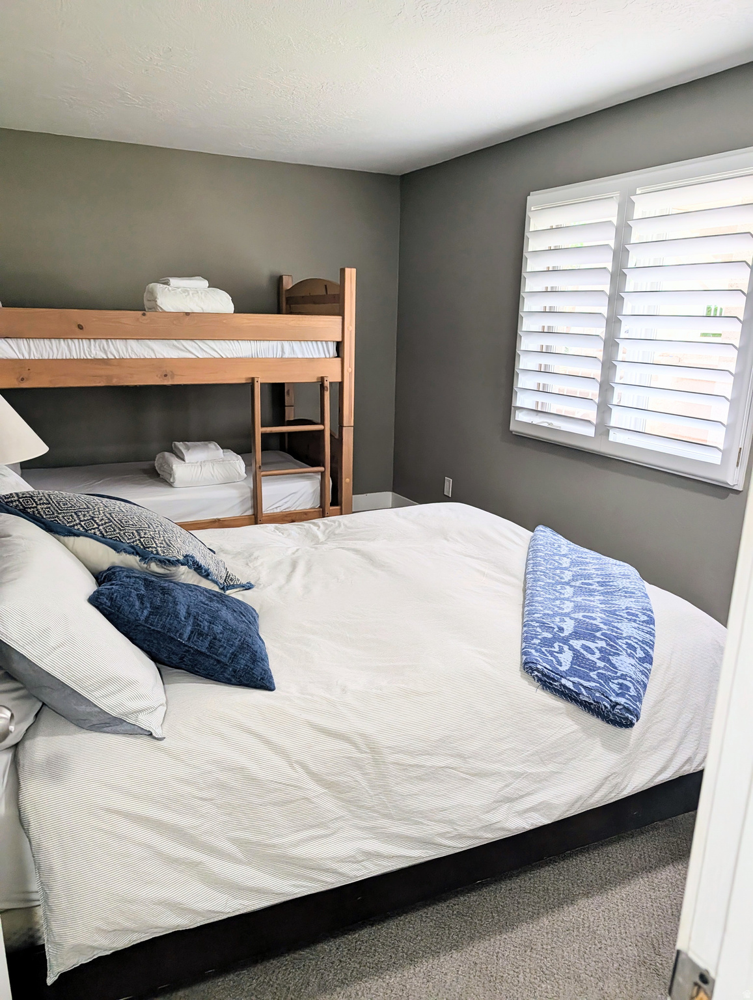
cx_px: 376
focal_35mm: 24
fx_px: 694
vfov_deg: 71.5
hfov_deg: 56.9
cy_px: 500
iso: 167
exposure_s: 1/113
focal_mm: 6.9
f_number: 1.68
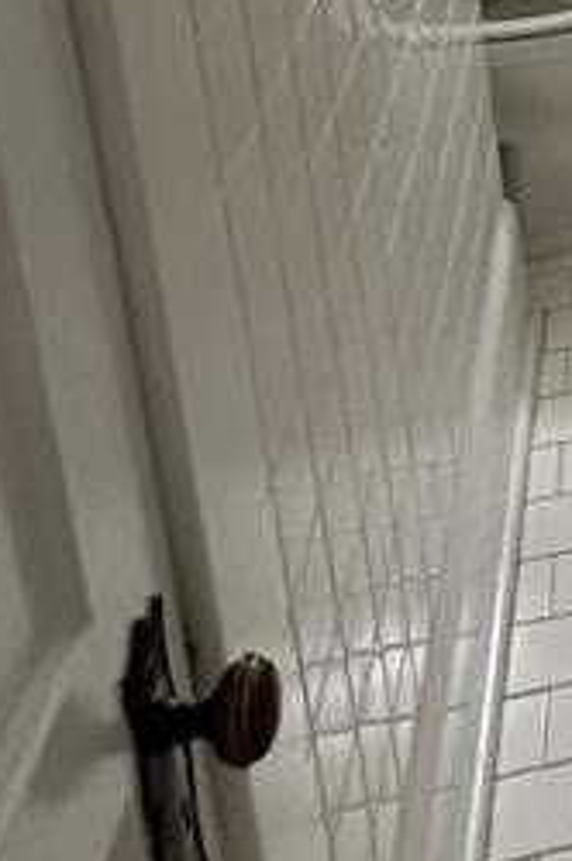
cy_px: -234
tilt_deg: -15.1
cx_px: 1144
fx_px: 1673
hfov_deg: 15.5
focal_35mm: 70
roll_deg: -0.3
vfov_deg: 25.3
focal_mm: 2.22
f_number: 2.2
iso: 250
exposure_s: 1/120
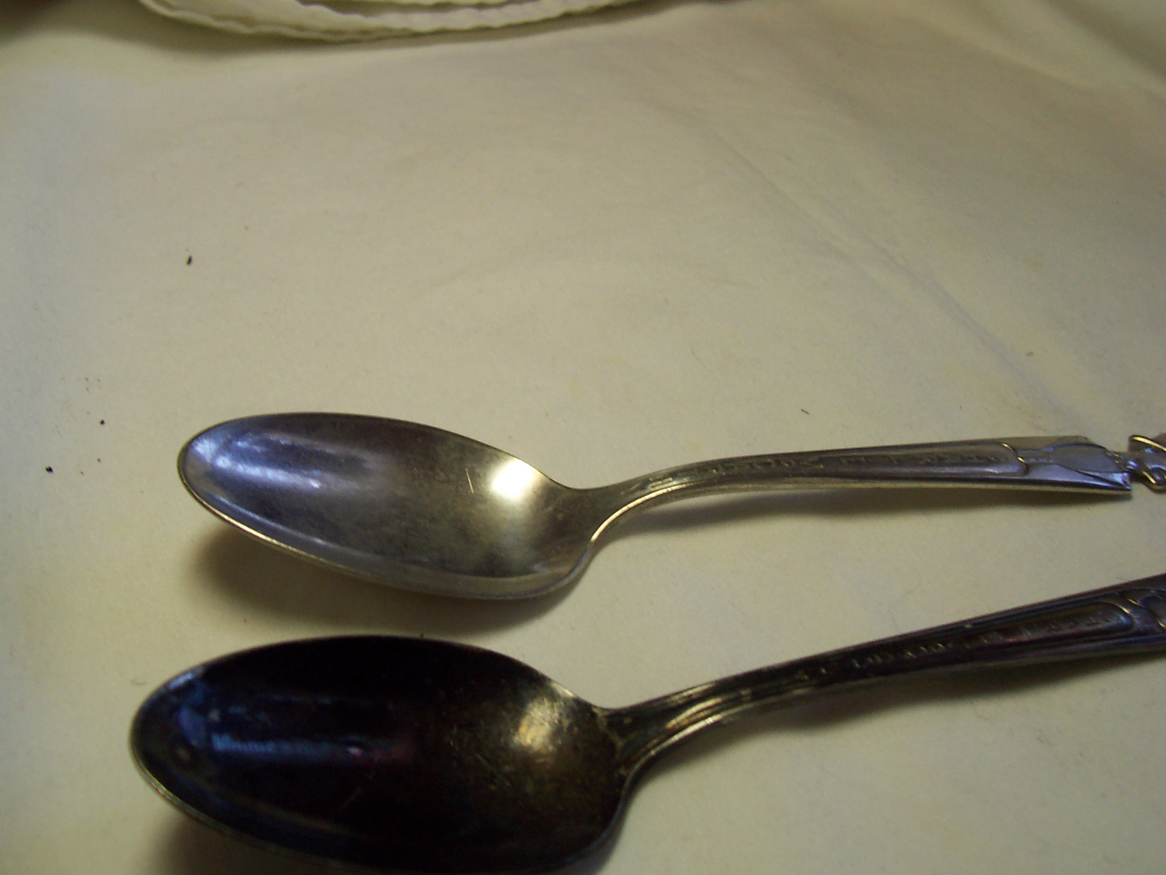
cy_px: 438
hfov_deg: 50.1
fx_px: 1246
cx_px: 583
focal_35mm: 37
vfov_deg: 38.7
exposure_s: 1/125
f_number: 2.8
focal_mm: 5.6
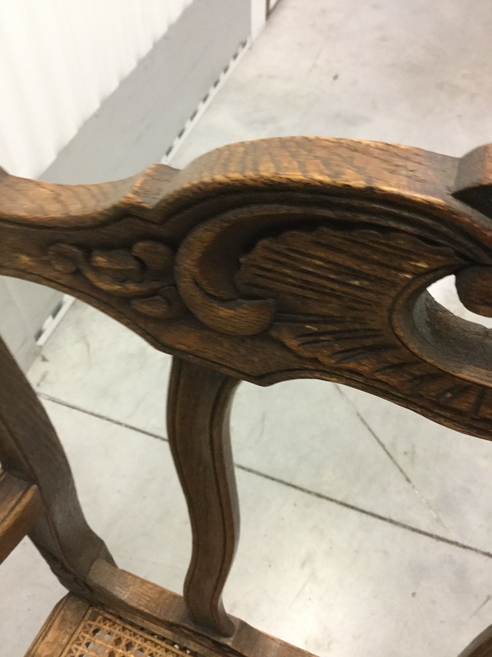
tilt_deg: -55.0
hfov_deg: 45.4
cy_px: 328
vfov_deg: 58.4
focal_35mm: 31
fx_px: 587
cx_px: 246
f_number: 2.4
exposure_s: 1/20
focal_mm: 3.3
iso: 200
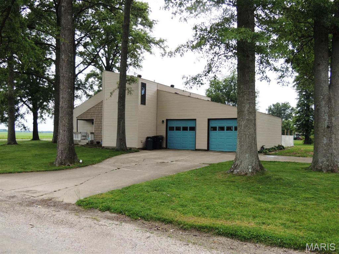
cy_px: 127
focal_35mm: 30
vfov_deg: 46.8
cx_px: 170
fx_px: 294
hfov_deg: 60.0
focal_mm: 5.3
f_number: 3.1
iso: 100
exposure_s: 1/800
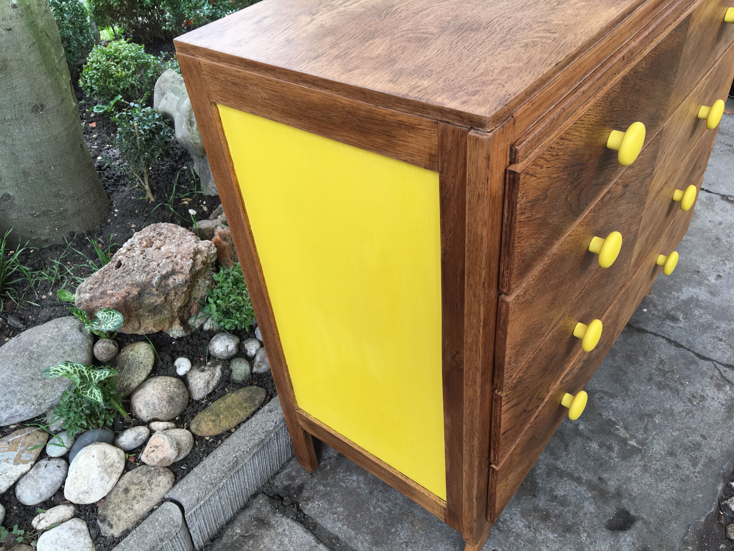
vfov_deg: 48.2
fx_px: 615
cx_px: 367
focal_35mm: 29
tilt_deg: -39.6
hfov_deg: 61.7
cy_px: 276
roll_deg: +8.8
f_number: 2.2
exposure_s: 1/100
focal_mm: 4.15
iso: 40
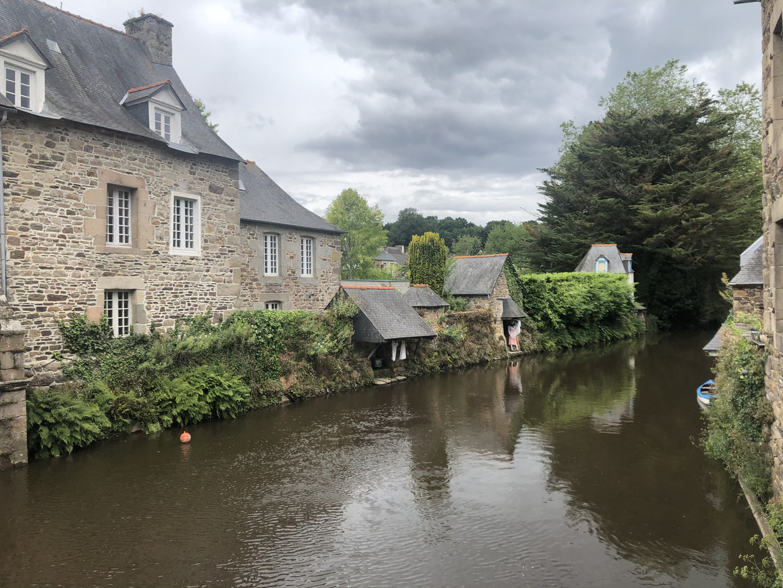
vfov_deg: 49.7
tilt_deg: +0.0
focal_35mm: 28
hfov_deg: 63.4
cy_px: 294
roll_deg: +1.3
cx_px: 392
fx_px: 633
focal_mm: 4
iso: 20
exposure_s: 1/1473
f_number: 1.8
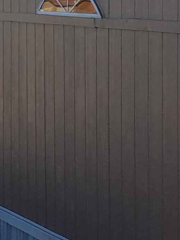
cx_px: -9
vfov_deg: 25.5
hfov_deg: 19.0
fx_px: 520
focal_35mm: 75
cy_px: 44
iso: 50
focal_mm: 4.2
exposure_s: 1/1648
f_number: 1.7
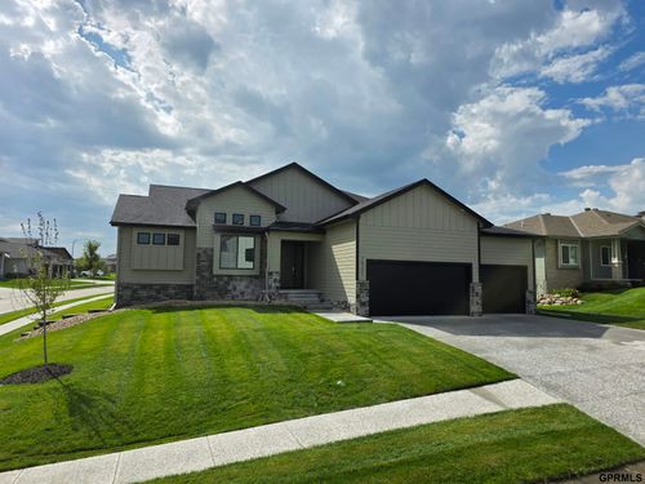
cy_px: 242
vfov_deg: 58.9
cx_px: 322
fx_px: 429
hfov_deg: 73.9
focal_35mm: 23
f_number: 1.7
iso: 64
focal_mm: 6.3
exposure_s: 1/7944
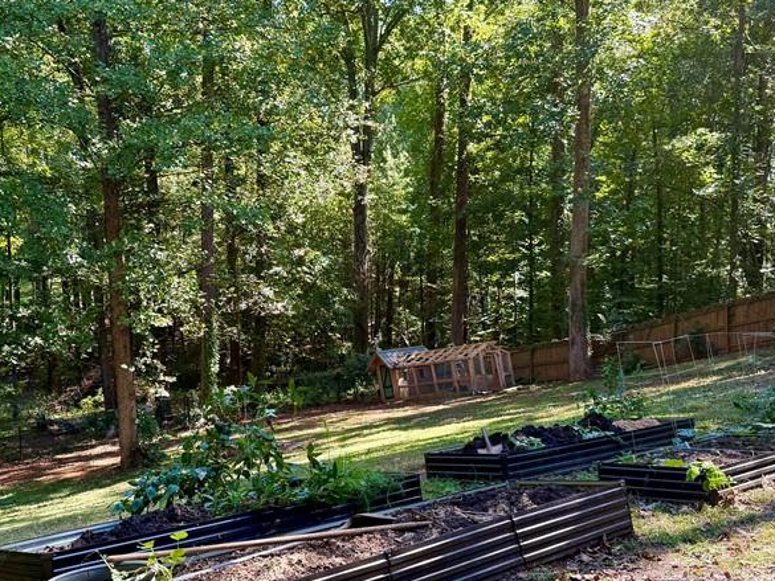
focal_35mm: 42
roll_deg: +1.1
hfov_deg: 44.4
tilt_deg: -3.1
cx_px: 284
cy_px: 323
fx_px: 941
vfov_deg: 34.3
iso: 80
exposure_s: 1/225
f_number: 1.78
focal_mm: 6.76
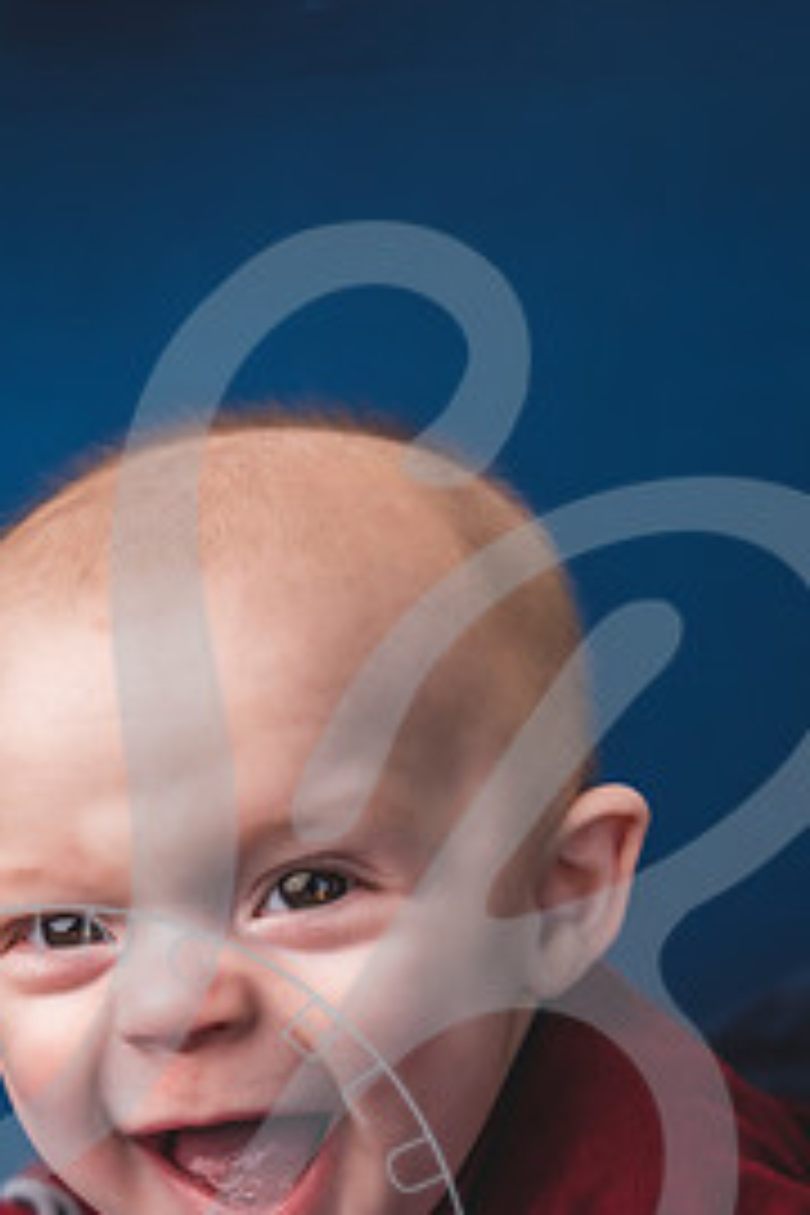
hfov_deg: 17.0
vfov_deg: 24.9
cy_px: 981
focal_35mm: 80
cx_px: 261
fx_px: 2700
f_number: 4
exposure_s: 1/250
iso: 100
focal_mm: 48
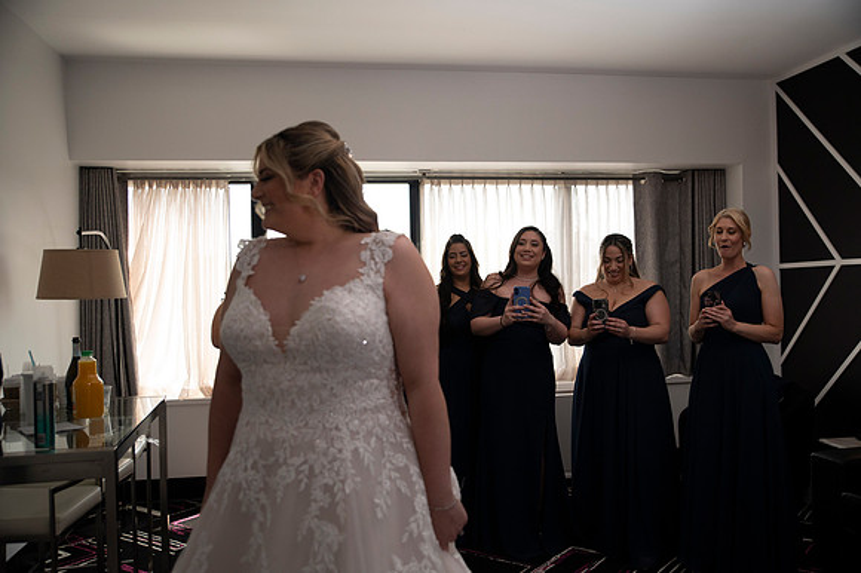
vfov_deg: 42.3
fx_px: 741
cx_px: 430
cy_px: 286
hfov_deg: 60.3
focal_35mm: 31
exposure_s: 1/1600
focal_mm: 31
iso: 1600
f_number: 2.8
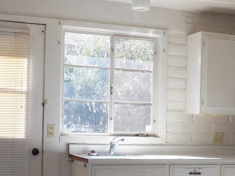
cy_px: 144
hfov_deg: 23.7
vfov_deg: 18.0
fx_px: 550
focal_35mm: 81
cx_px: 192
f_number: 2.8
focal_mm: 6.3
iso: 200
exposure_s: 1/500
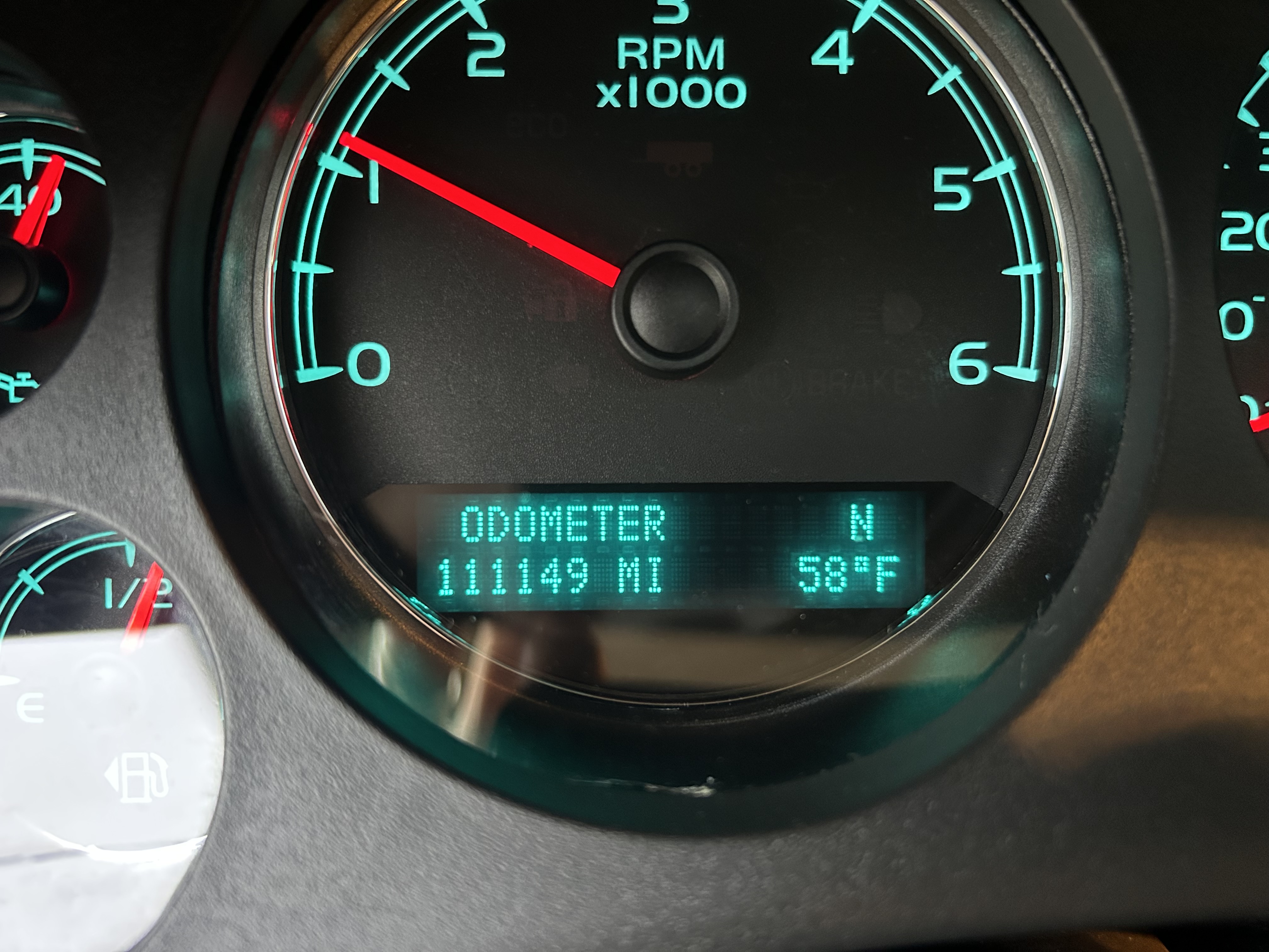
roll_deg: -1.2
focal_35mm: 26
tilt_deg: -32.5
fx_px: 953
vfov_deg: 53.1
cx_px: 634
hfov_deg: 67.3
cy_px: 476
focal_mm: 5.7
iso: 500
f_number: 1.5
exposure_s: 1/28
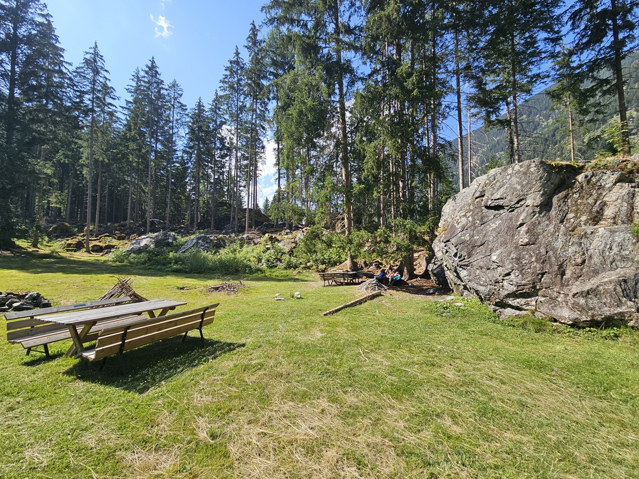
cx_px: 320
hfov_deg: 106.2
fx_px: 240
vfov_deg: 89.9
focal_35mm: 13
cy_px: 240
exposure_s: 1/1235
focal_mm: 2.2
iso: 50
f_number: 2.2
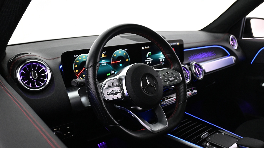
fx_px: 224
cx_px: 131
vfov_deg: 36.7
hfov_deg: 61.0
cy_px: 75
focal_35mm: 32
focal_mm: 20
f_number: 3.8
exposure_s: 1/30
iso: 1600
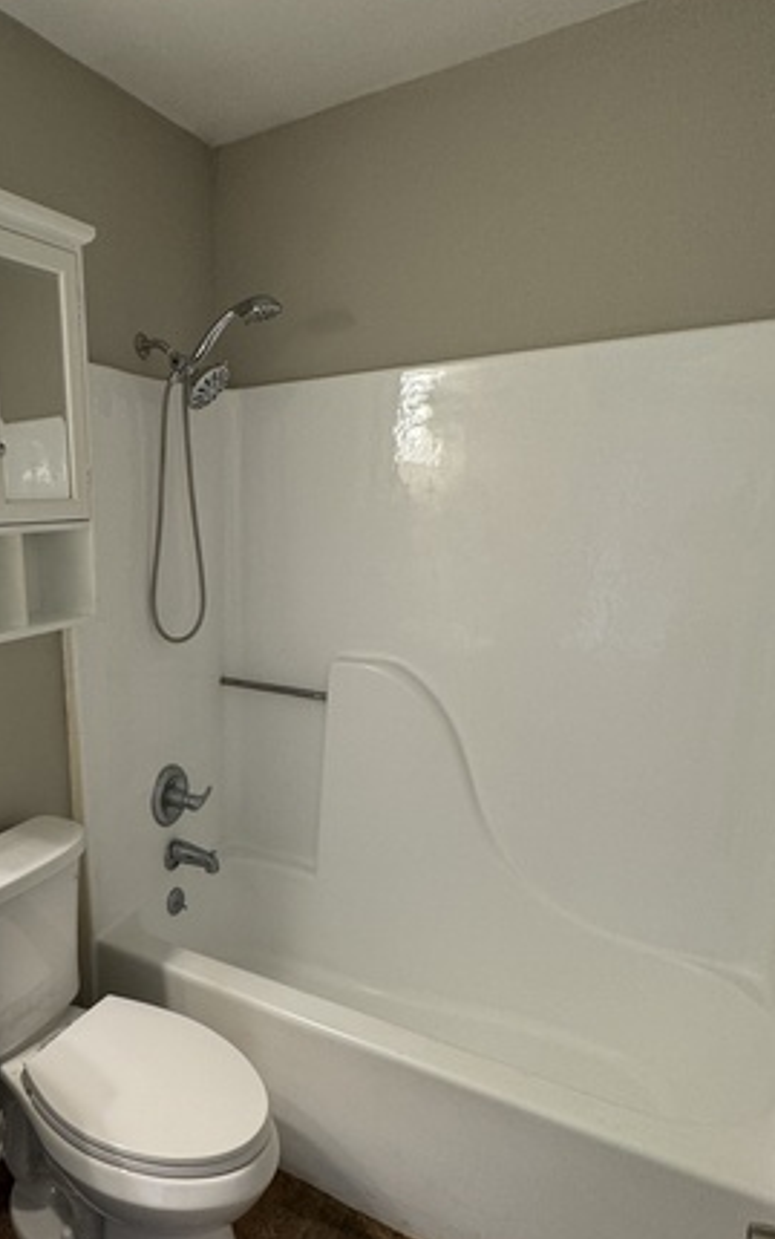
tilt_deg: -13.9
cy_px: 687
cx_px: 141
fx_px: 777
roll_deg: +1.8
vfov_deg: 76.9
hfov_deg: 49.5
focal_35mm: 23
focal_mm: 2.22
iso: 160
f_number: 2.2
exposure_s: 1/60
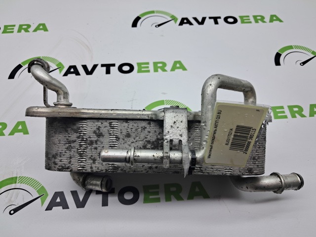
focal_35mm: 27
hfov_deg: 65.4
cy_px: 118
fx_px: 246
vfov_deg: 51.3
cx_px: 158
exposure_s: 1/100
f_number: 1.8
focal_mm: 4
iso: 50
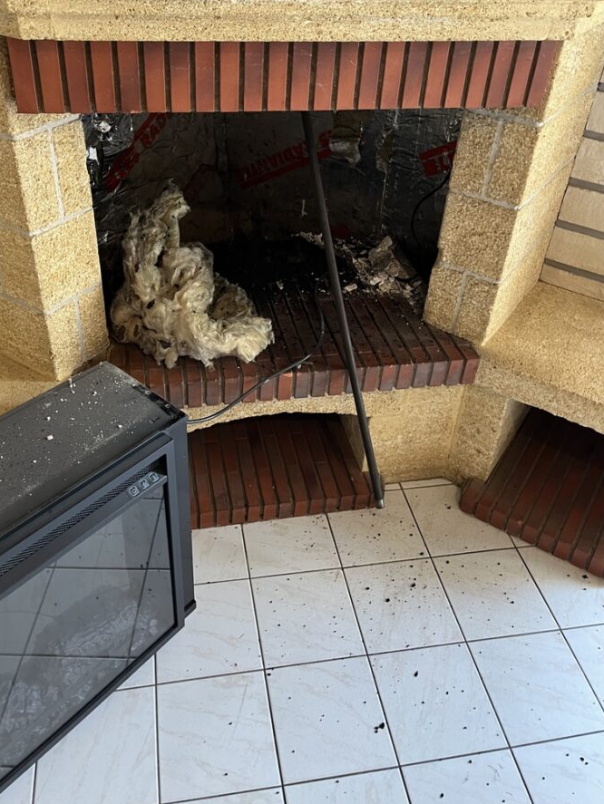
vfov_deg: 59.7
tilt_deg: -30.5
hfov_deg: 46.8
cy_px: 344
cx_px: 272
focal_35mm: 30
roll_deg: -1.2
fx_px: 697
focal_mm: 5.1
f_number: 1.6
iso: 160
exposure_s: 1/50
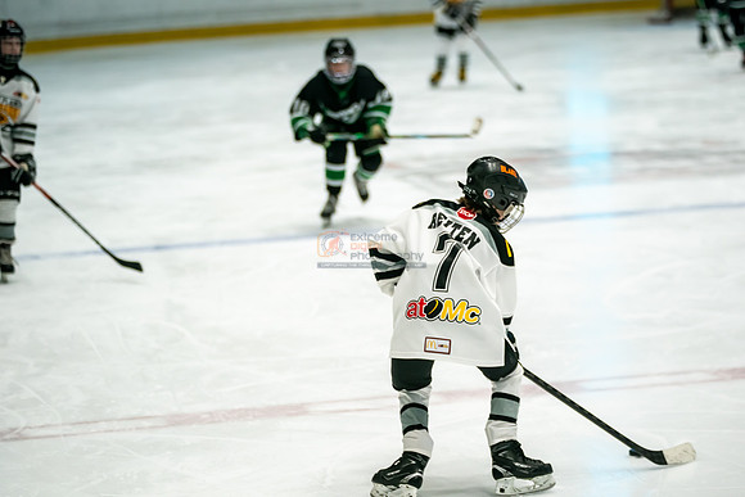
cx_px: 372
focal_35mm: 148
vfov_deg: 9.3
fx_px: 3063
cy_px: 248
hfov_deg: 13.9
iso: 3200
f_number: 3.2
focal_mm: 148
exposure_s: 1/1600
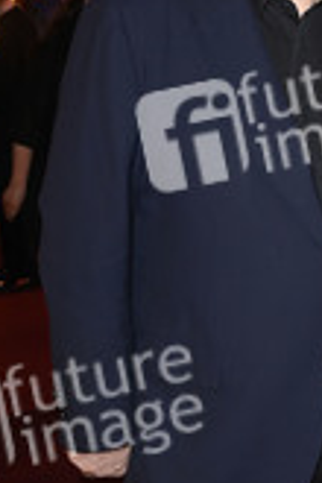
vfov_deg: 23.9
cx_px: 372
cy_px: 269
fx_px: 1140
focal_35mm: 85
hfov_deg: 15.6
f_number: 5.6
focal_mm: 35
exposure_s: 1/25
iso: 1000
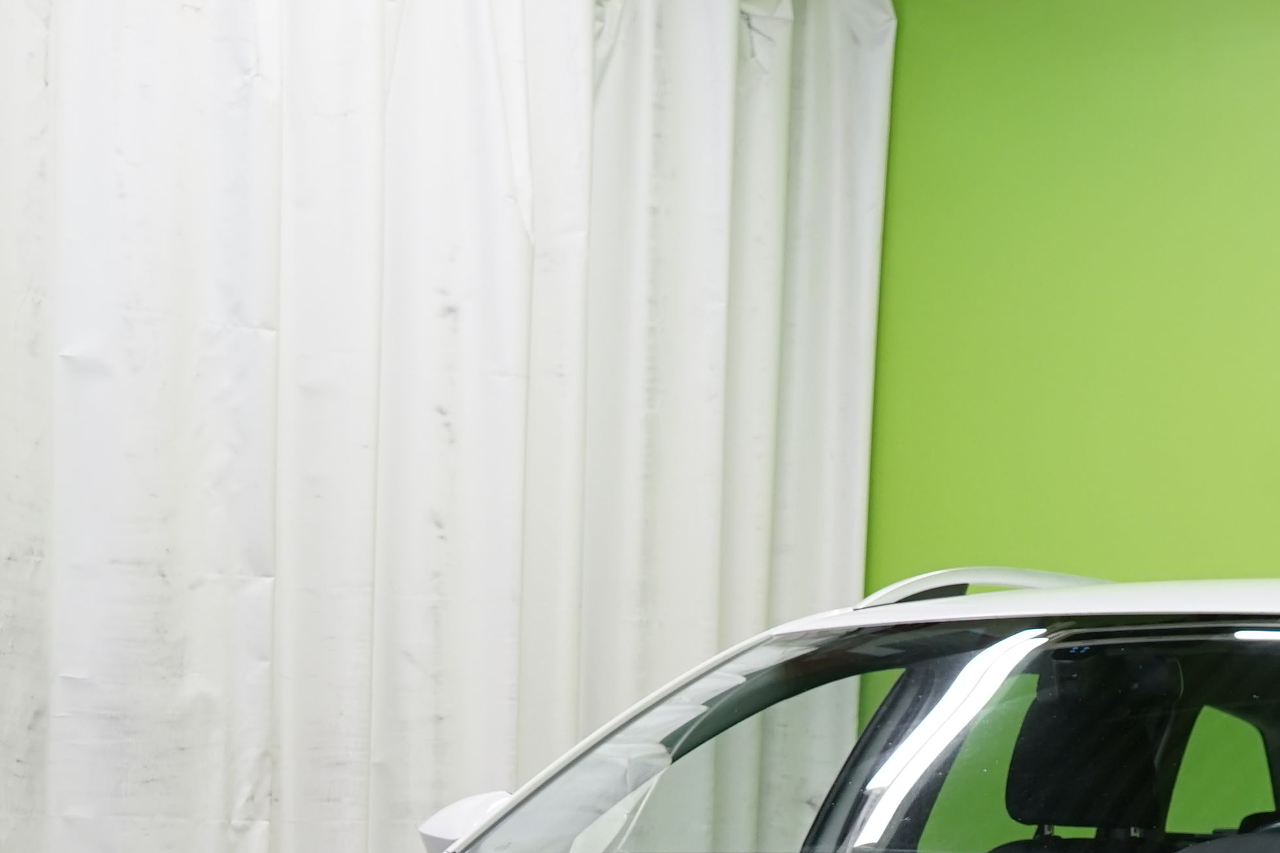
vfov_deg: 13.5
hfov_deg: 20.7
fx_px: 3484
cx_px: 946
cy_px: 1068
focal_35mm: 98
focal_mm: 32
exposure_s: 1/50
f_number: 5.6
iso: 400
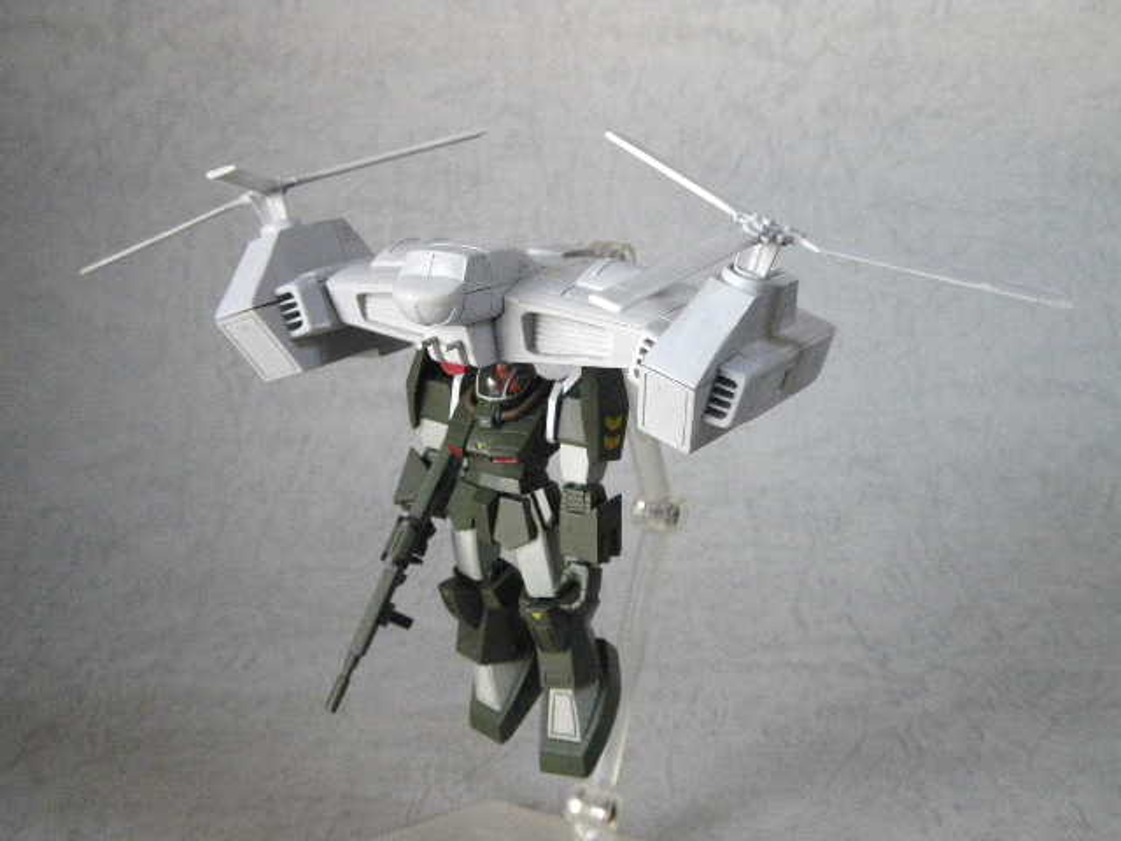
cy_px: 420
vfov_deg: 34.3
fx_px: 1360
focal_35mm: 42
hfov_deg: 44.8
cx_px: 560
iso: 800
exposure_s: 1/60
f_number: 4.2
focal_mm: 7.5
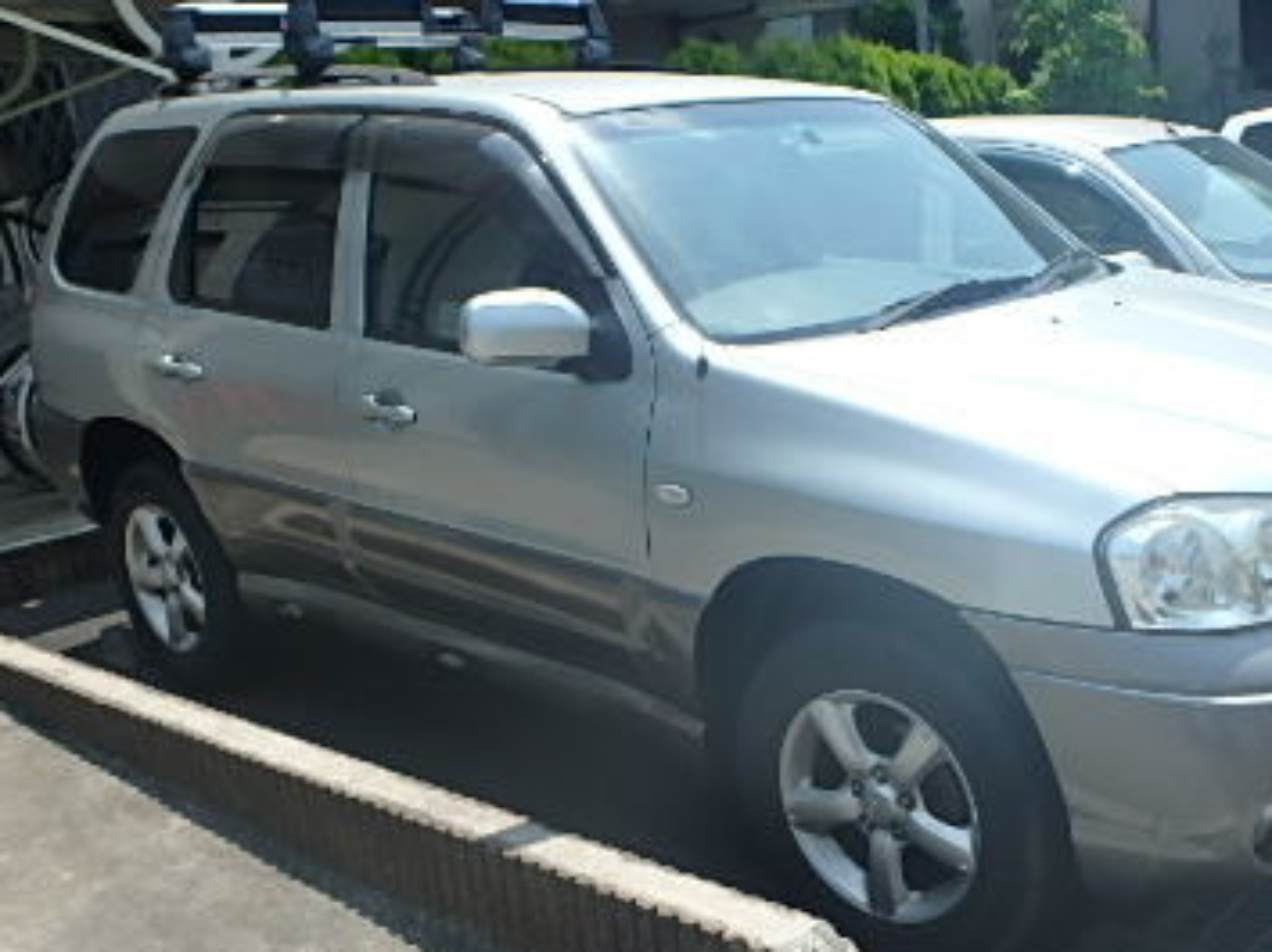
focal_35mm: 38
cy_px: 517
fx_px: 1395
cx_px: 967
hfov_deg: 47.1
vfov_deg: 37.7
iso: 125
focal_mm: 3.7
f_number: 3.5
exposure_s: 1/800
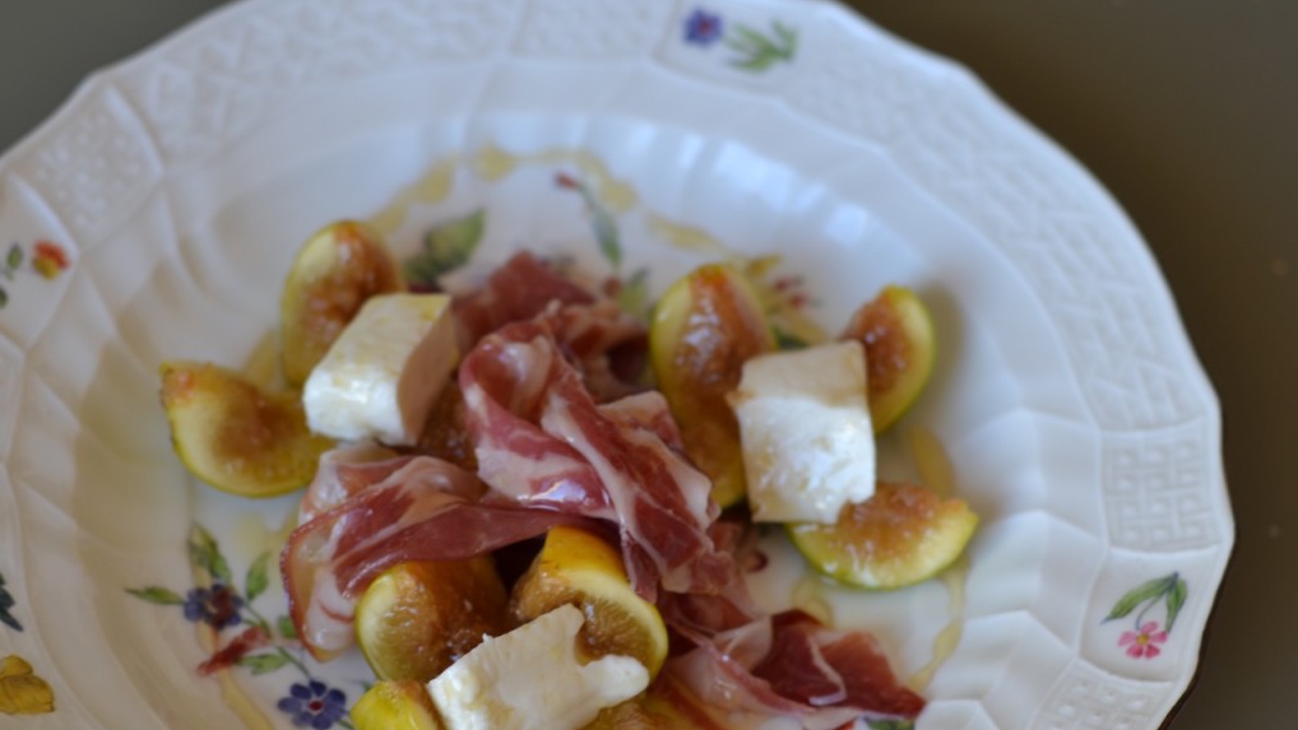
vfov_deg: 15.3
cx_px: 646
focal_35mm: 79
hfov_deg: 26.8
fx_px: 2719
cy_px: 429
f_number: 3.5
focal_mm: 50
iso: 100
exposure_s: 1/50
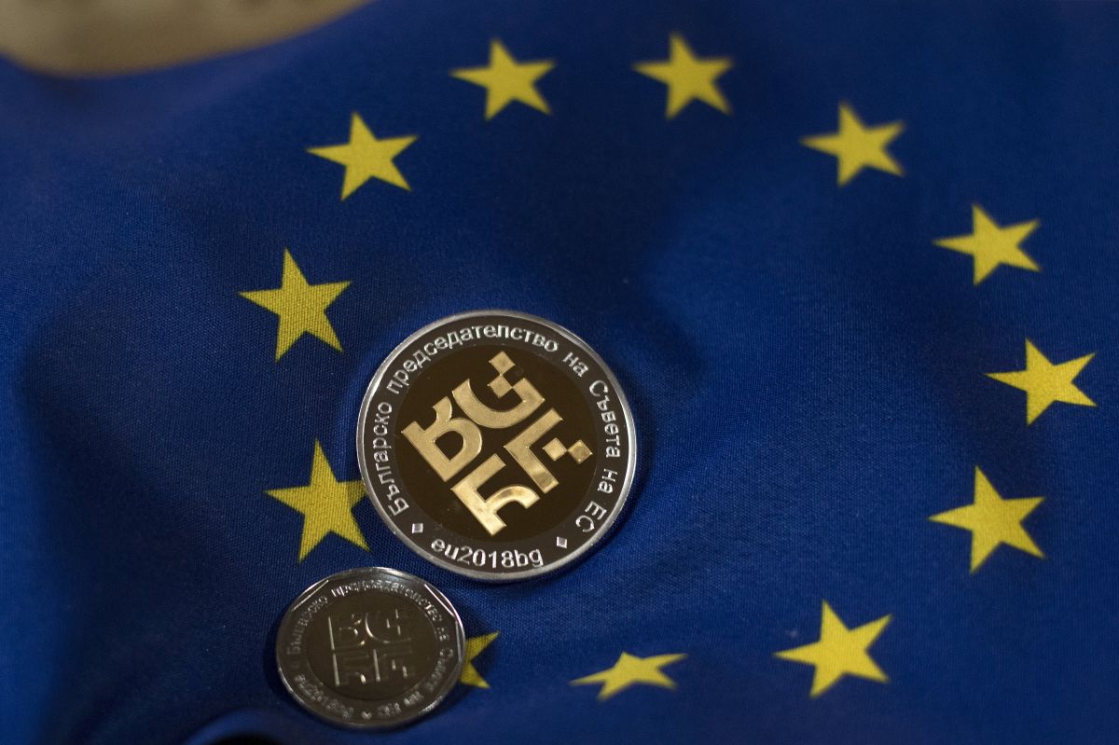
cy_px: 372
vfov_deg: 27.0
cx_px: 560
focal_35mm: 50
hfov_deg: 39.6
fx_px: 1553
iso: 1000
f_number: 2.8
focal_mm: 50
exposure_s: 1/80
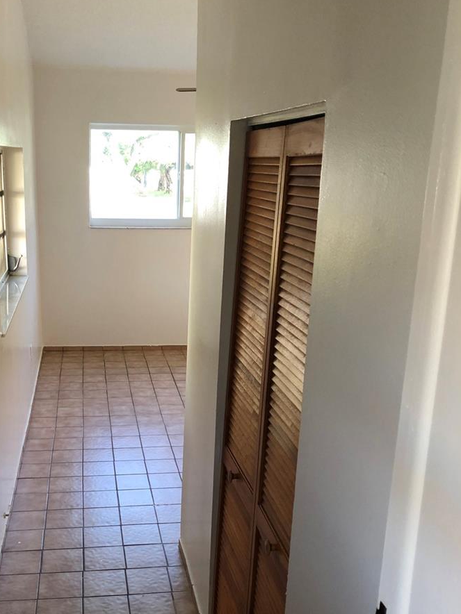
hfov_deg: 37.4
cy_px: 353
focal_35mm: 38
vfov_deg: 48.8
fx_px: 675
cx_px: 159
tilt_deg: -14.9
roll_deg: +0.7
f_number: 1.8
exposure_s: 1/20
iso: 40
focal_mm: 3.99
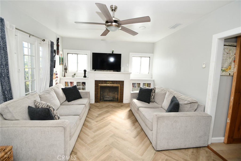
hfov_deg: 100.4
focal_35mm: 15
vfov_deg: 77.3
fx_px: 100
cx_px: 120
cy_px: 80
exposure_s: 1/80
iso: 200
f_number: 4.5
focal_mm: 10
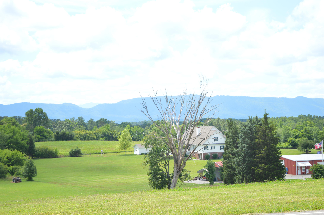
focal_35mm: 69
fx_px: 620
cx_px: 162
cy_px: 108
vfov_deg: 19.7
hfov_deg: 29.3
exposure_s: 1/250
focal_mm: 46
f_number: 8
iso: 100
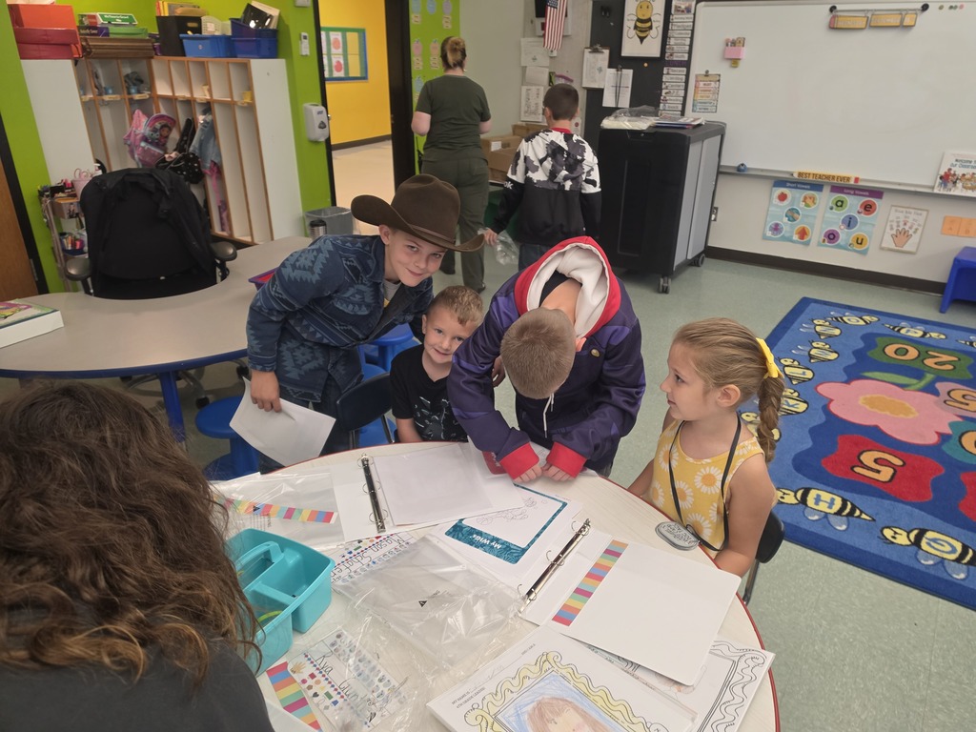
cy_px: 366
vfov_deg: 58.9
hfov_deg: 73.9
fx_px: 648
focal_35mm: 23
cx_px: 488
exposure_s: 1/120
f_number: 1.4
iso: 250
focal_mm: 6.5
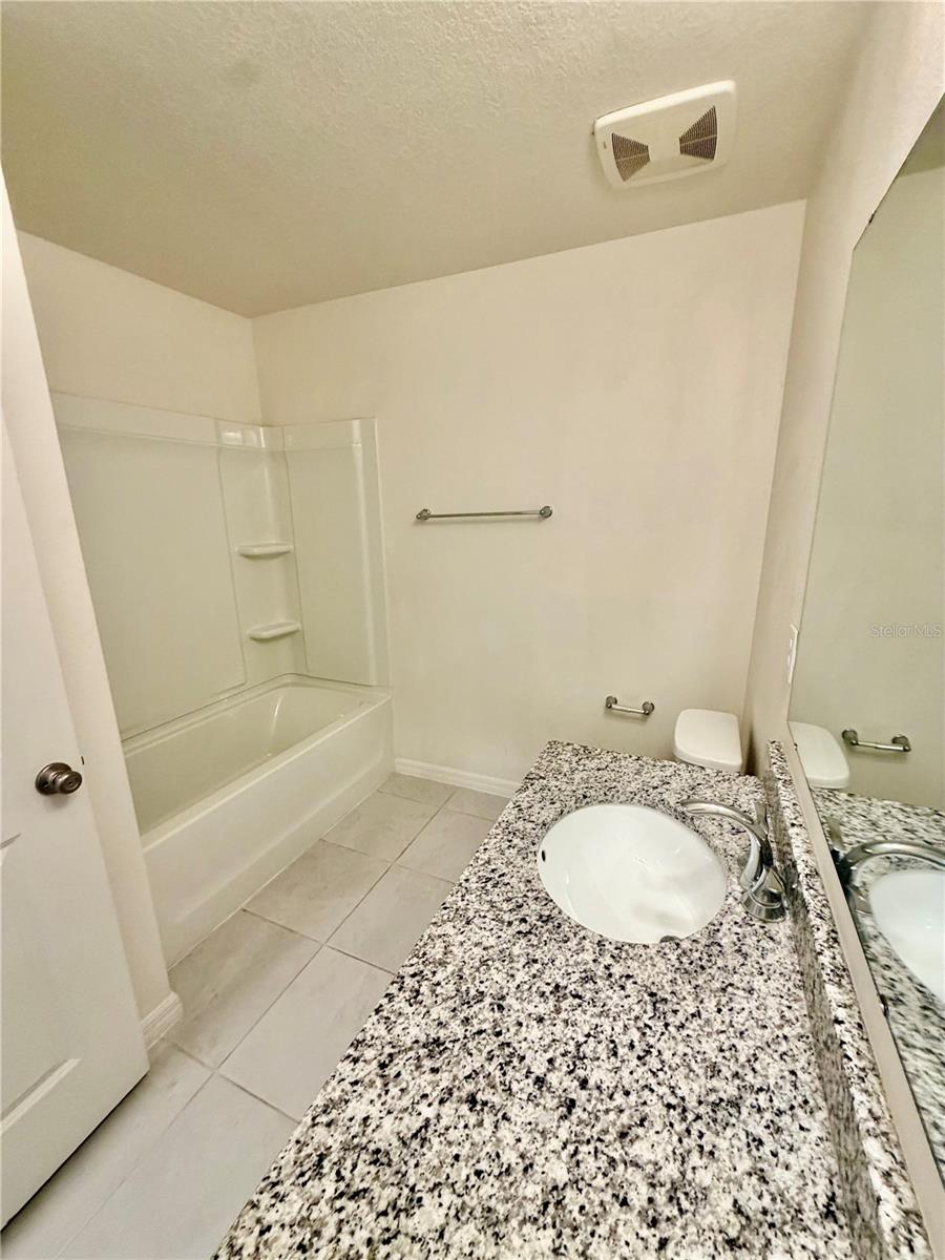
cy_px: 630
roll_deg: +0.6
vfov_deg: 102.1
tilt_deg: -16.5
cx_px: 472
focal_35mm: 14
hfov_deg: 85.7
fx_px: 510
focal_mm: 2.22
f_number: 2.2
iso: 320
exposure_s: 1/120
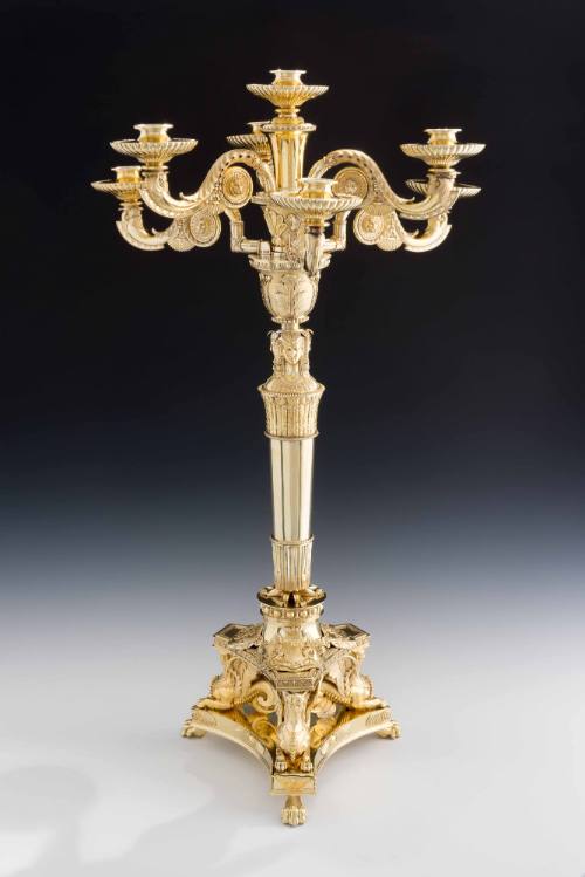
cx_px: 292
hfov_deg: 22.6
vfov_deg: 33.4
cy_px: 438
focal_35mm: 60
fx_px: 1461
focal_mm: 60
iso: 100
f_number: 32
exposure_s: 1/125
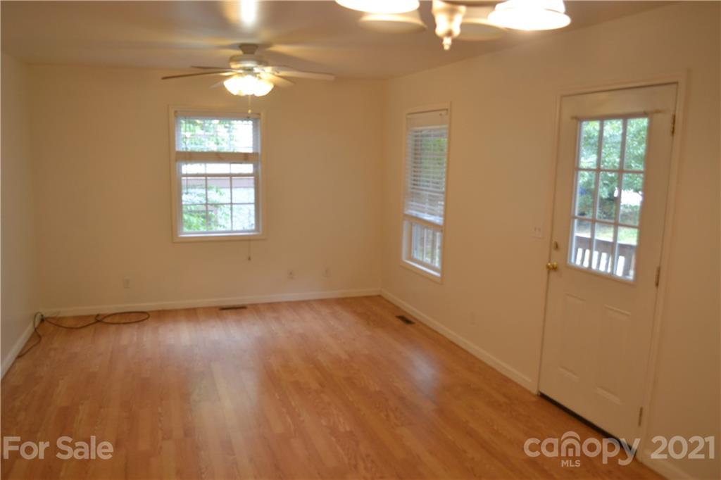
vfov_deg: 47.9
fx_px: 541
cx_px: 360
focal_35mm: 27
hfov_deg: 67.4
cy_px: 240
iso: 400
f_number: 3.5
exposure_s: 1/60
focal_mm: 18
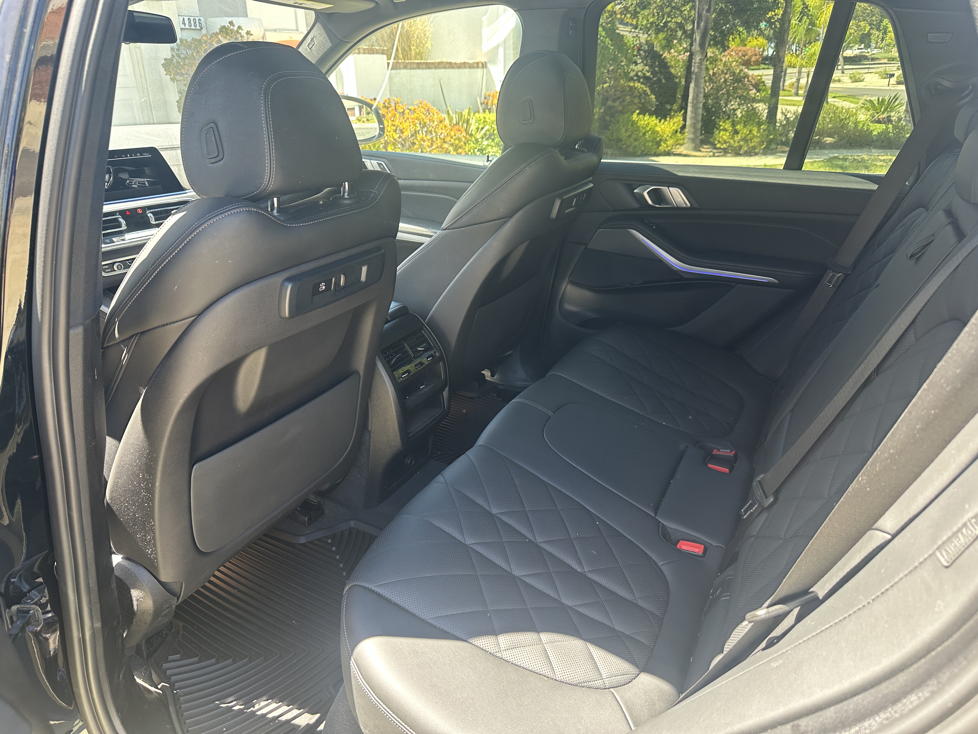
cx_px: 489
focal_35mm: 24
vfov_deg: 56.8
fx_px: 678
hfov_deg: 71.6
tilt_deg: -24.1
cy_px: 367
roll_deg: +0.6
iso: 125
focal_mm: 6.86
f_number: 1.78
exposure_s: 1/132
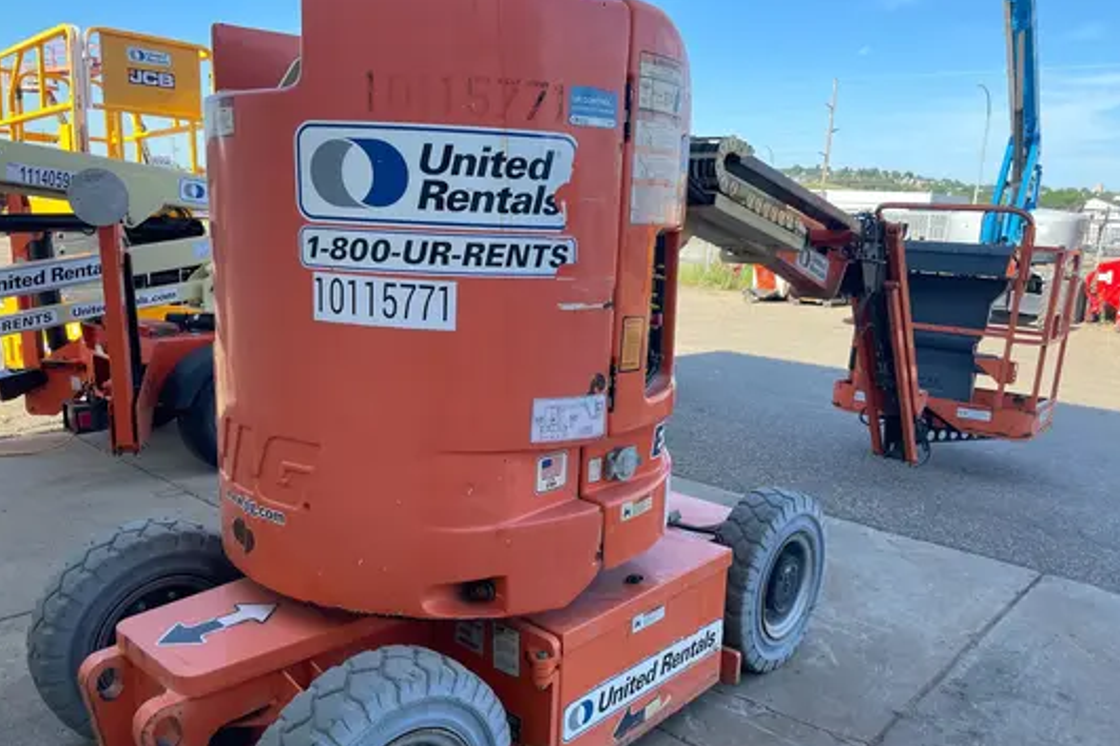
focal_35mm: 28
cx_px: 553
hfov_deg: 65.5
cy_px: 429
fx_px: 871
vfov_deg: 46.3
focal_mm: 4.2
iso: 32
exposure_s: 1/535
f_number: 1.6
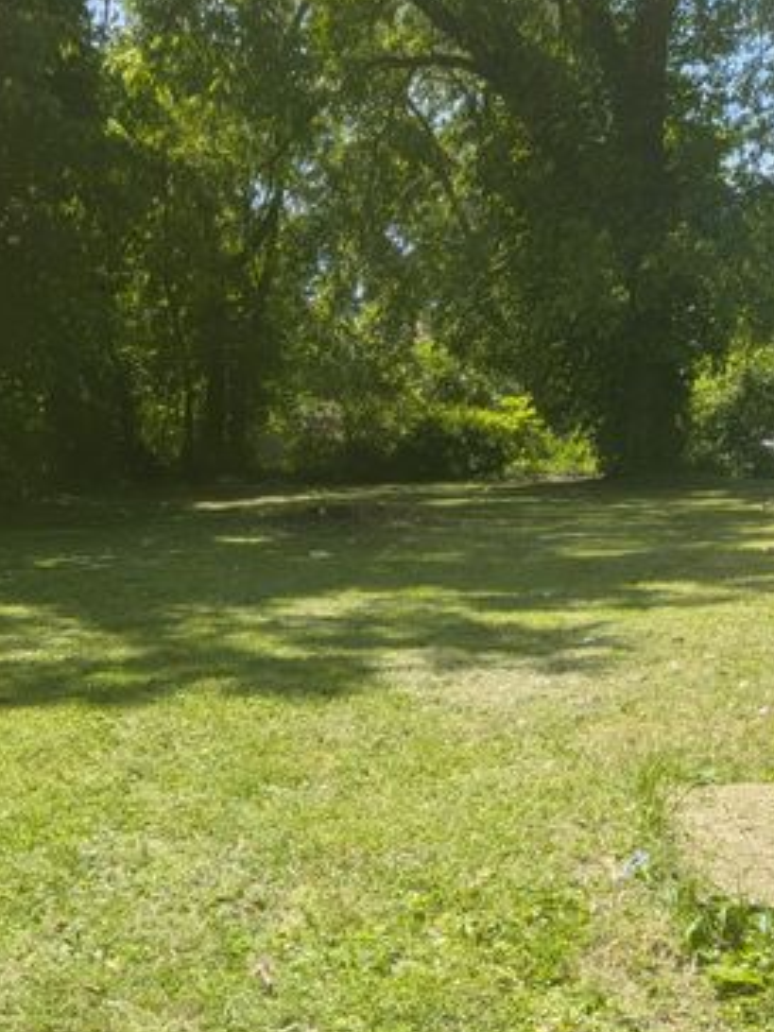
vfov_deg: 39.8
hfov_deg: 32.5
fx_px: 1312
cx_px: 244
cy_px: 926
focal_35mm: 44
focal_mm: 4.53
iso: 29
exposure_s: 1/826
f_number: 1.7
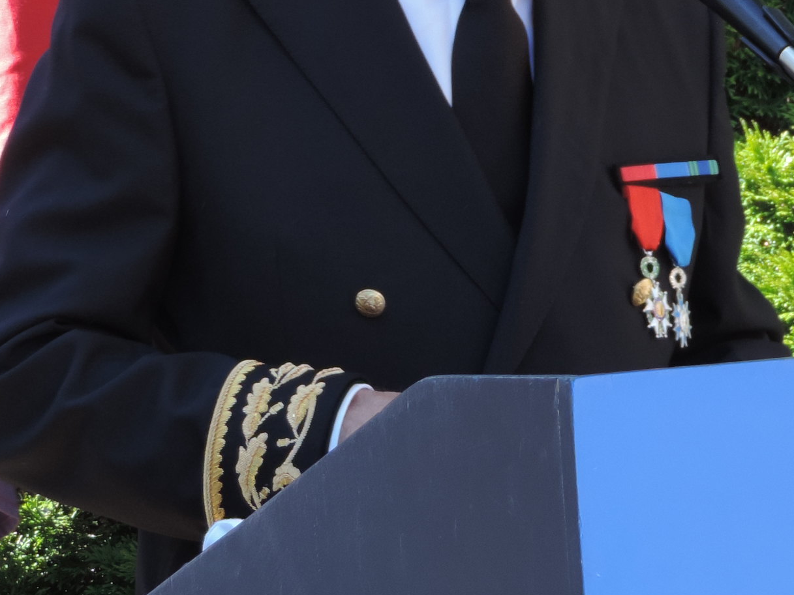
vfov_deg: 6.5
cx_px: 585
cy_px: -1
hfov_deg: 8.7
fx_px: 5230
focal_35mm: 228
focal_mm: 15.1
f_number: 4
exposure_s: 1/100
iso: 80
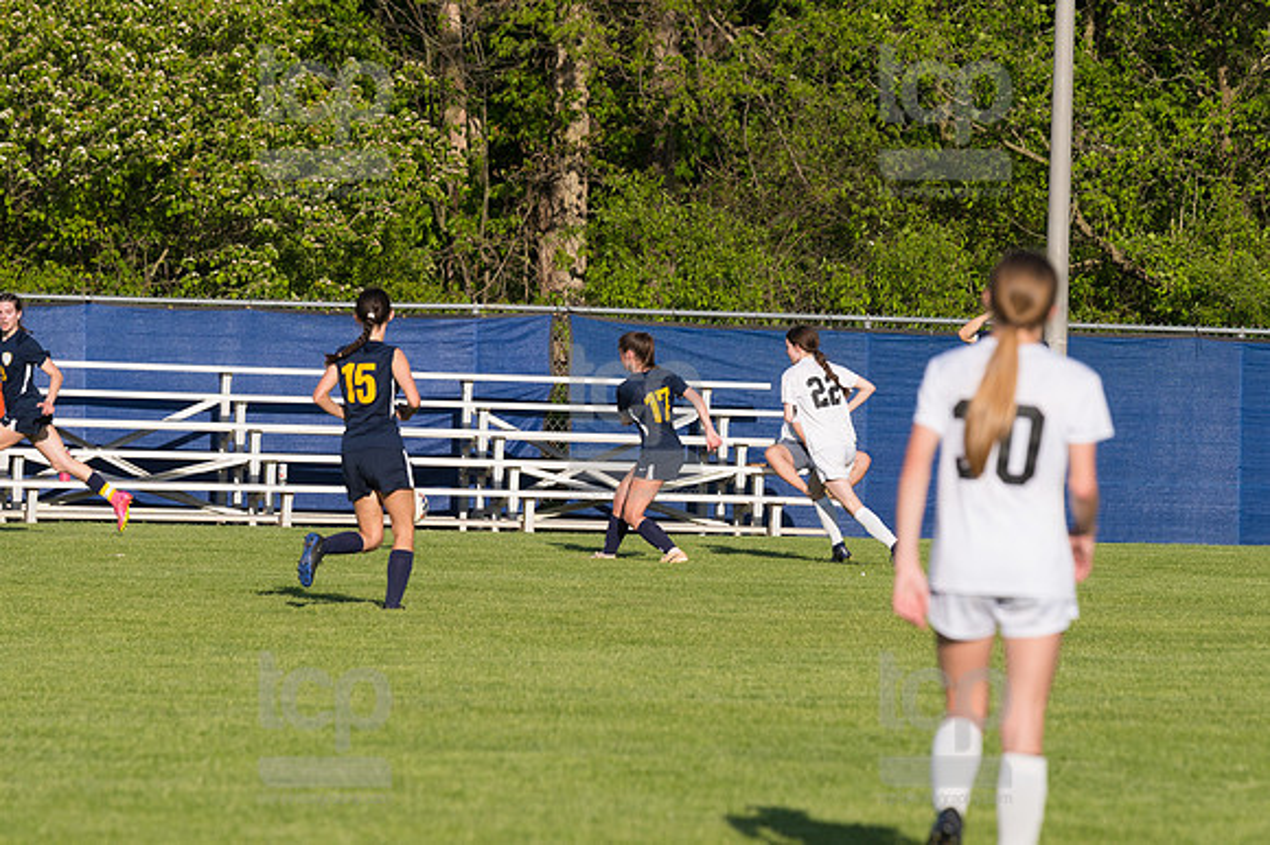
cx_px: 635
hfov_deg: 6.9
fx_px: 10577
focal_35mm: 300
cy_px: 422
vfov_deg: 4.6
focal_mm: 200
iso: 250
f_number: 5.6
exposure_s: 1/1600
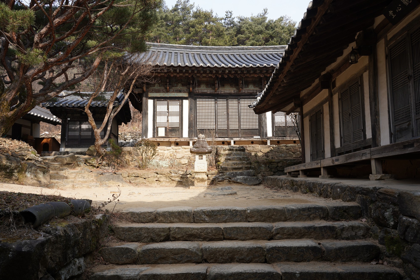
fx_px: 338
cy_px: 140
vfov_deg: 45.0
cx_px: 210
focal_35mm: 29
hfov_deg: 63.7
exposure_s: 1/100
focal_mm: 29
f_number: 11
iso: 200
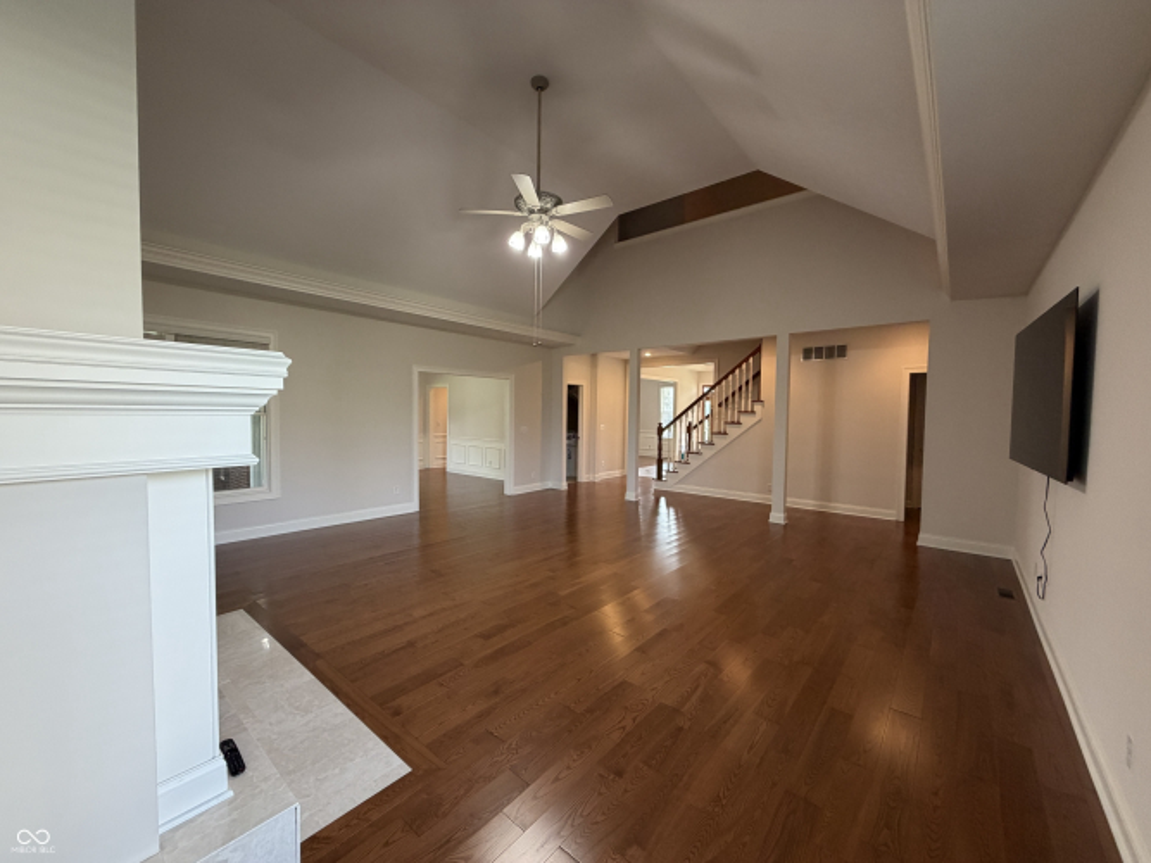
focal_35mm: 14
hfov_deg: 102.1
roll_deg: +0.8
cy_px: 432
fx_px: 465
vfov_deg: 85.7
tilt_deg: -2.2
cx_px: 576
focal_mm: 2.22
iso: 320
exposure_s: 1/120
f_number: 2.2
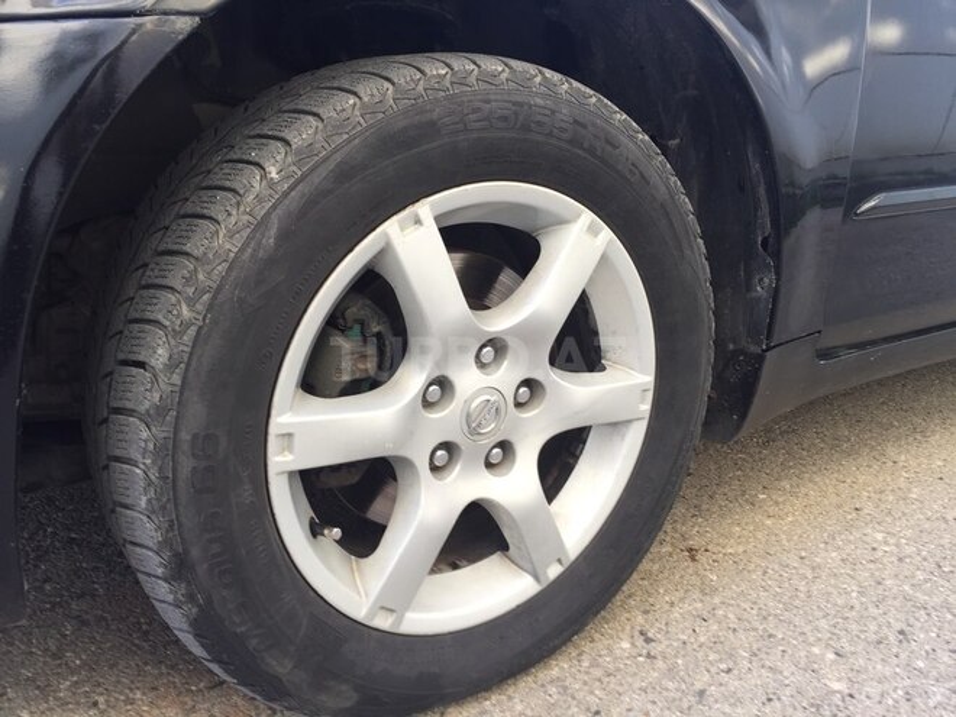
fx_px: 801
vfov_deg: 48.2
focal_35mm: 29
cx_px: 478
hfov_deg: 61.7
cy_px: 358
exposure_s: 1/100
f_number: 2.2
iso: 32
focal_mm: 4.15
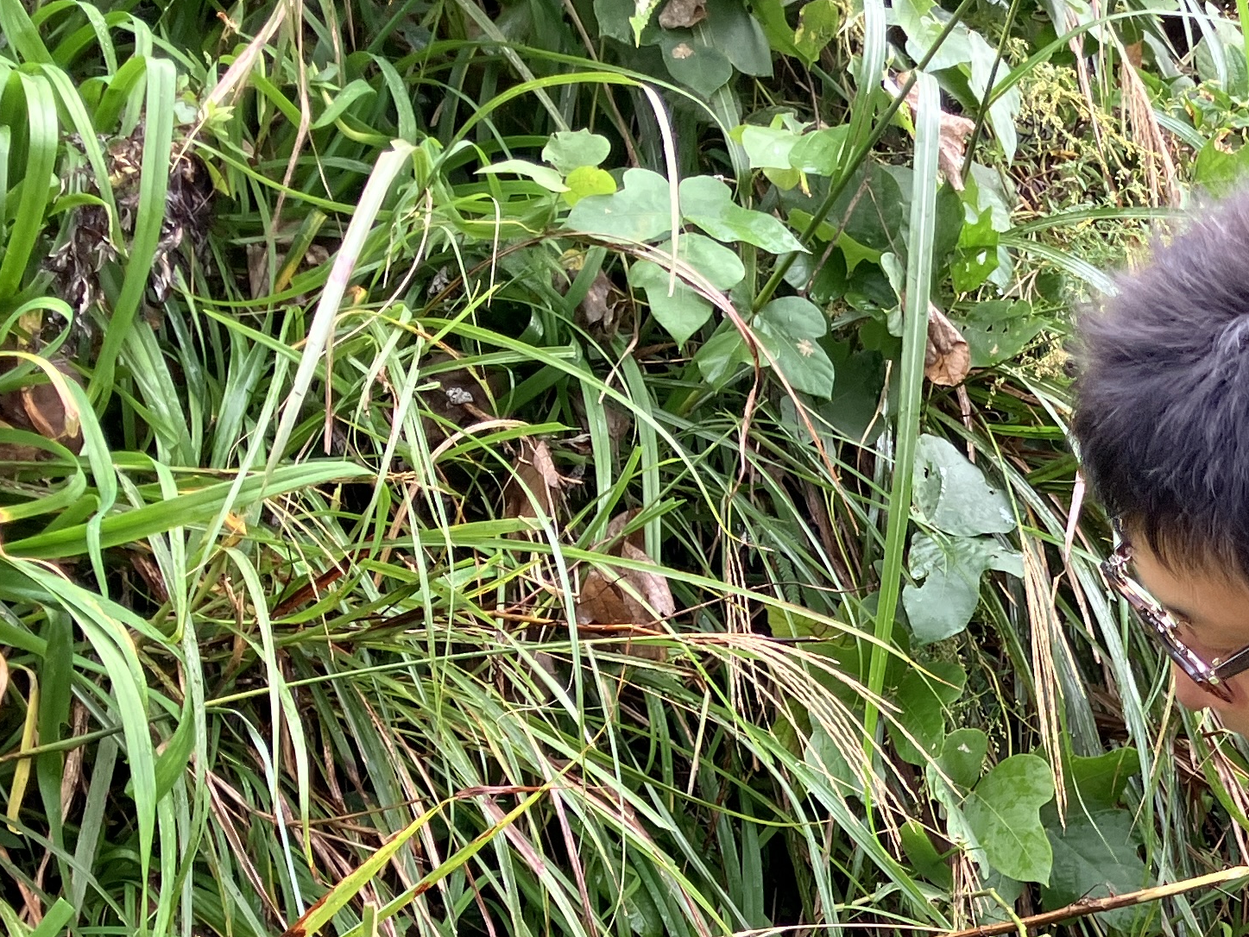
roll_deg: -2.2
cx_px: 1317
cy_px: 1160
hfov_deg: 23.7
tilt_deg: -4.3
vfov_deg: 17.9
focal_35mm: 78
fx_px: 2815
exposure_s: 1/121
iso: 32
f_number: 1.8
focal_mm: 3.99
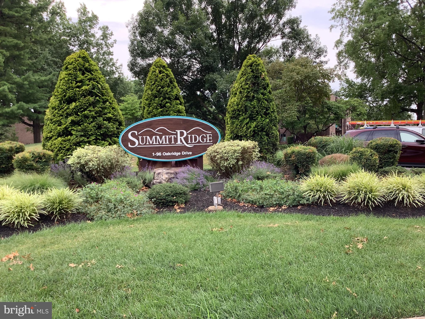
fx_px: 381
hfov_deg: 58.4
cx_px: 212
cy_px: 160
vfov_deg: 45.4
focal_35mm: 31
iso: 25
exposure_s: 1/162
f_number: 2.4
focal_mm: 3.3
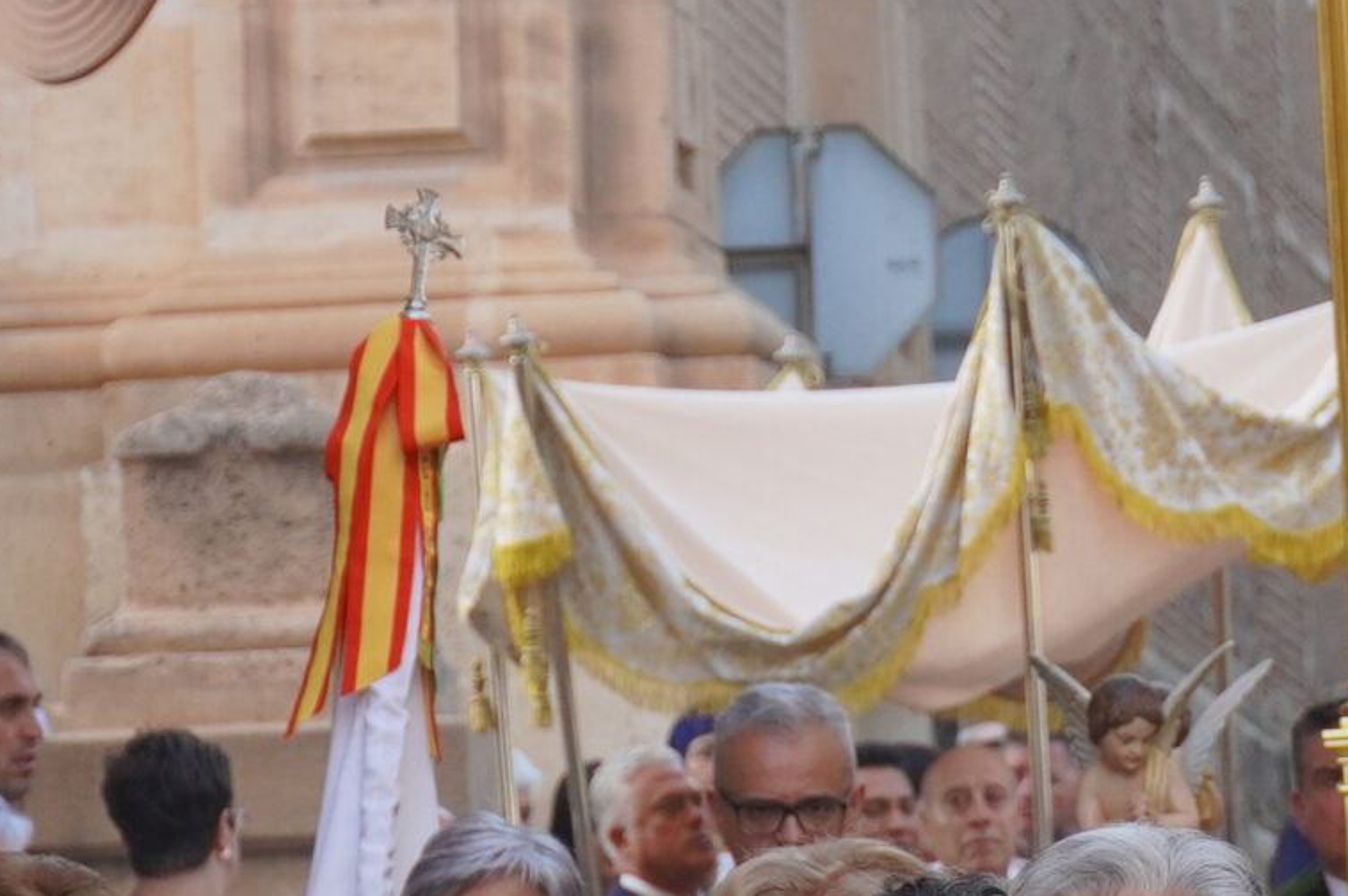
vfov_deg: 3.7
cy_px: 453
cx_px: 1282
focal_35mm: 370
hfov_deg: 5.6
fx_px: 13830
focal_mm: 73
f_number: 5.6
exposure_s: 1/160
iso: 400
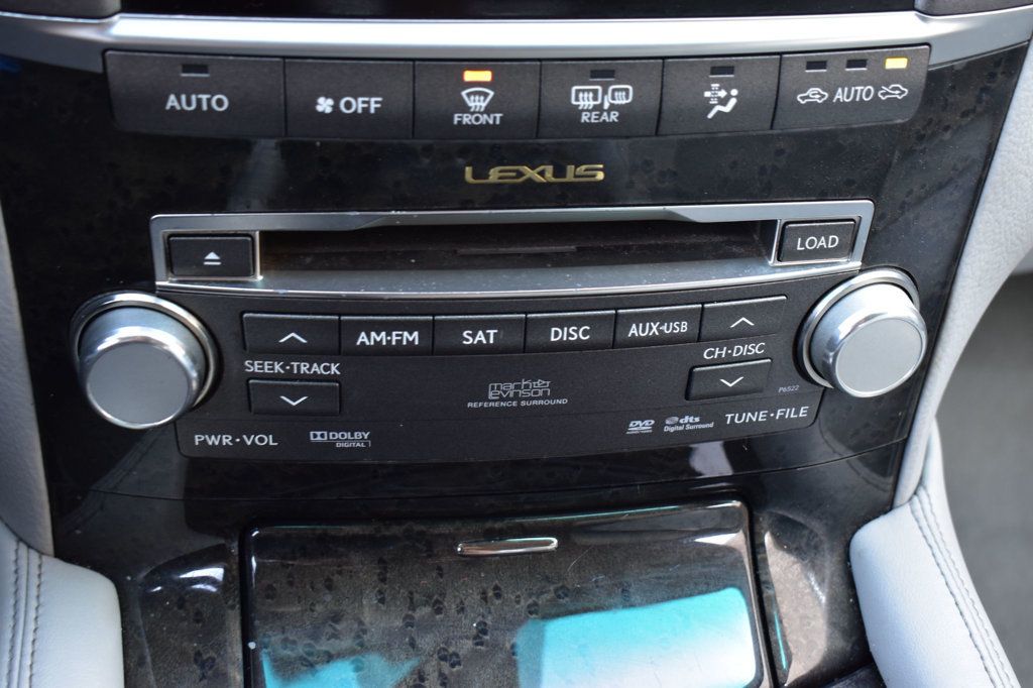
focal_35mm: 52
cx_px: 516
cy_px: 344
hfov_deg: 37.9
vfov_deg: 25.7
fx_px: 1506
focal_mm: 35
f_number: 6.3
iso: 400
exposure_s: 1/15
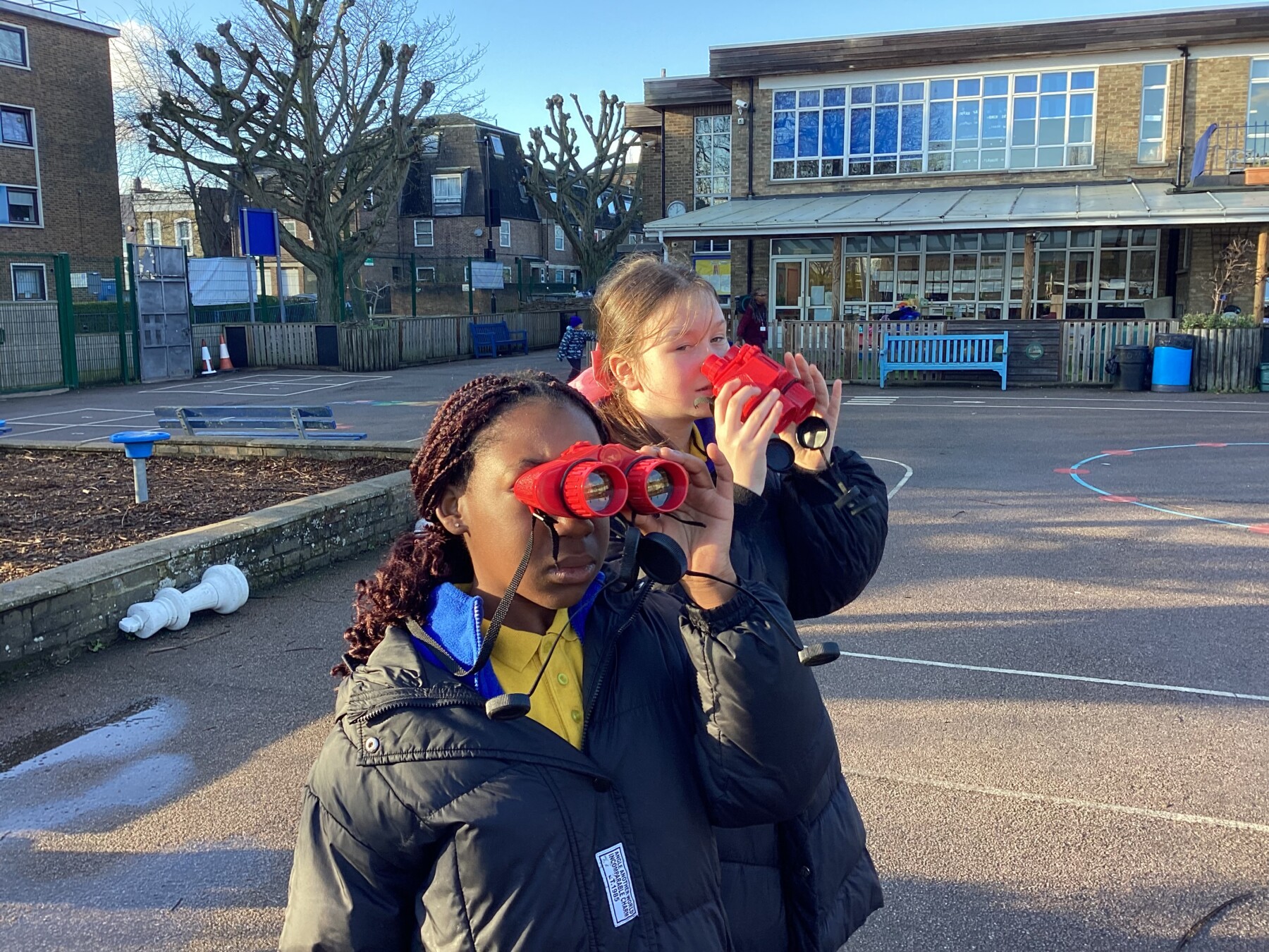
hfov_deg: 58.4
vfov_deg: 45.4
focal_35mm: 31
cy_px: 476
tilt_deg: -9.5
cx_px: 634
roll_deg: +1.7
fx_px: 1136
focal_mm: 3.3
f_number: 2.4
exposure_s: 1/120
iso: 32
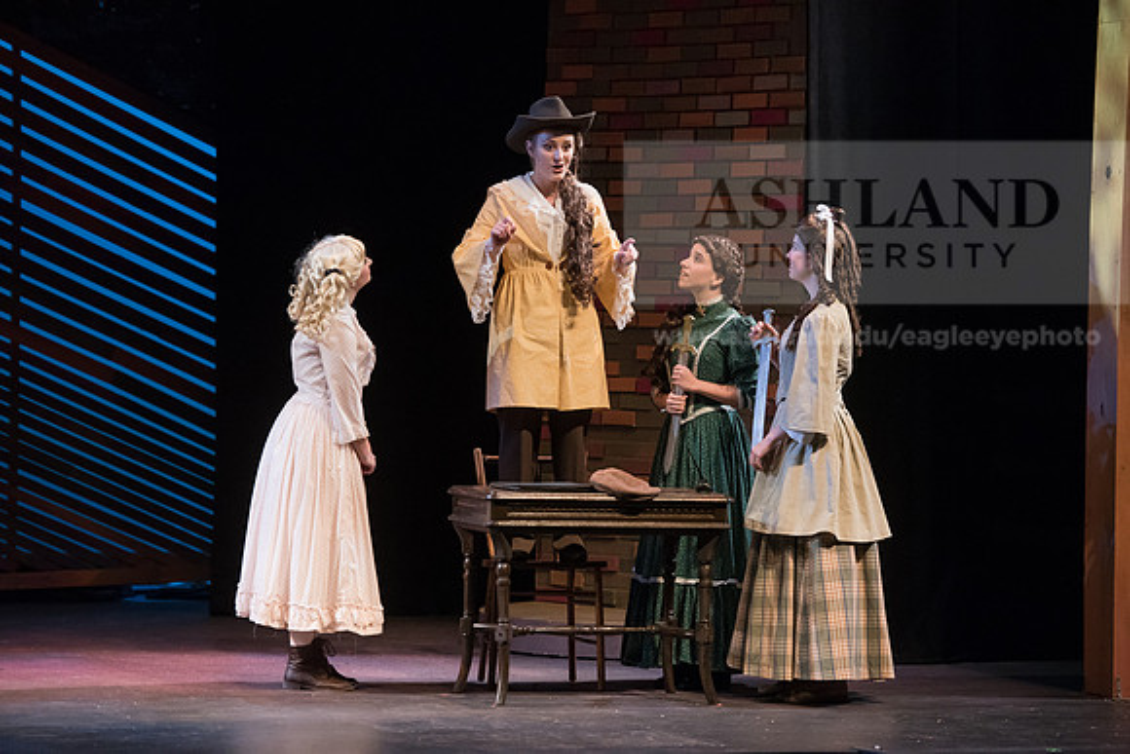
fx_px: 4552
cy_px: 377
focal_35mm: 145
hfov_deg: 14.2
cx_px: 565
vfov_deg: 9.5
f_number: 2.8
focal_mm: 145
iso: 4000
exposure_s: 1/320
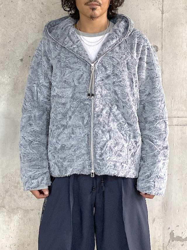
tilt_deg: -1.6
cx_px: 94
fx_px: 187
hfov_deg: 53.1
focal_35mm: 26
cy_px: 125
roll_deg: +0.8
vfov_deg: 67.3
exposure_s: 1/32
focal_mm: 4.25
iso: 640
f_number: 1.8
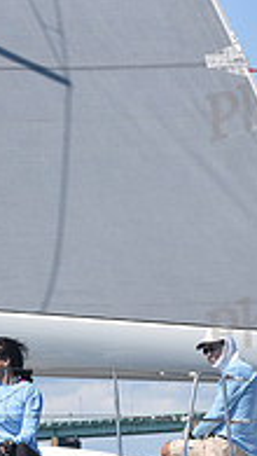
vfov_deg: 9.8
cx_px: 86
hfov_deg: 5.6
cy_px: 450
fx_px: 2635
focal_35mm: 218
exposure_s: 1/1250
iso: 250
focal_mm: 70
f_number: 4.5
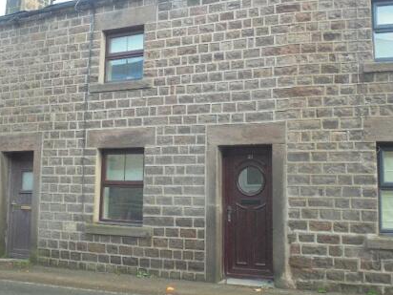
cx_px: 200
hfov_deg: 45.8
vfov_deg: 35.0
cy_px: 115
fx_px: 465
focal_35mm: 41
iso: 100
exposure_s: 1/80
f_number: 3.7
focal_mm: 5.3
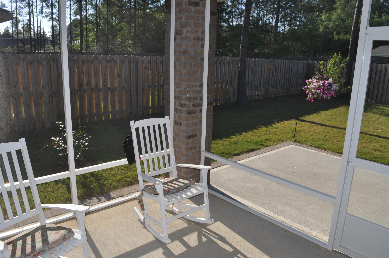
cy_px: 129
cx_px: 194
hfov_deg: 67.4
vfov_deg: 47.8
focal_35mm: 27
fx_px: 291
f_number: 9
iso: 200
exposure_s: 1/200
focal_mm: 18
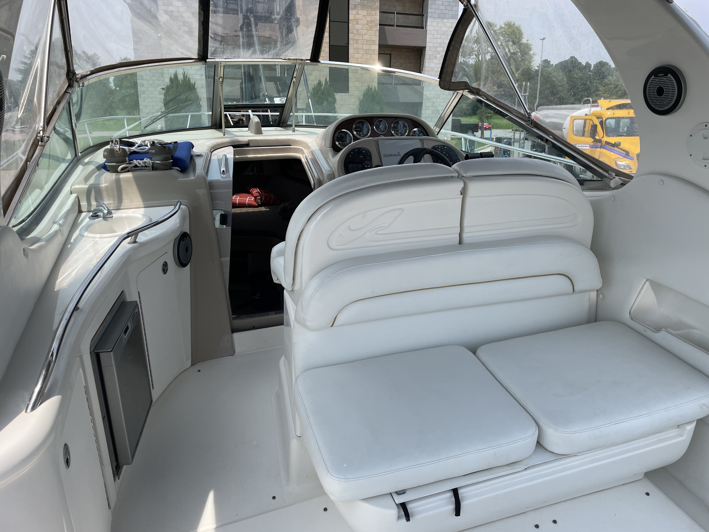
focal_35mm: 26
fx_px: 533
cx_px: 354
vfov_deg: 53.1
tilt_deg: -16.1
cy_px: 266
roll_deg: -0.8
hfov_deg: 67.3
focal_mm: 4.2
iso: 32
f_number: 1.6
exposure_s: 1/2398
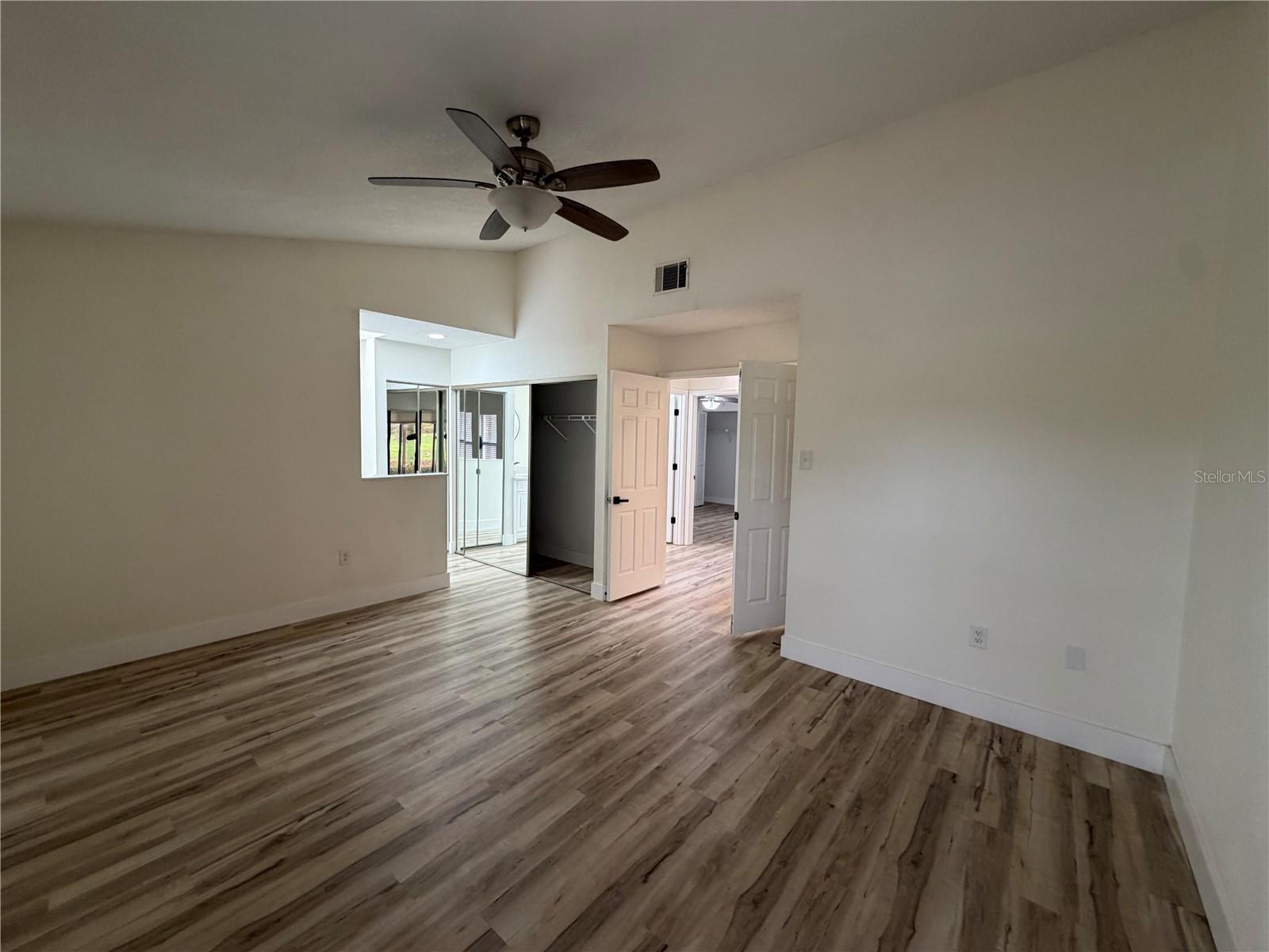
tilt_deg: -5.8
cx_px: 634
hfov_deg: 102.1
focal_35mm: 14
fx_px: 513
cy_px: 476
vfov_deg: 85.7
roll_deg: -0.6
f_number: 2.2
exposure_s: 1/60
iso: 160
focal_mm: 2.22
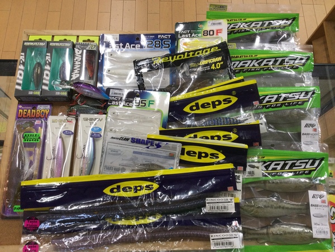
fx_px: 300
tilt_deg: -71.5
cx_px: 168
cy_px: 126
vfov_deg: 45.4
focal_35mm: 31
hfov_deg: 58.4
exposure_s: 1/30
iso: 32
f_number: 2.4
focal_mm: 3.3
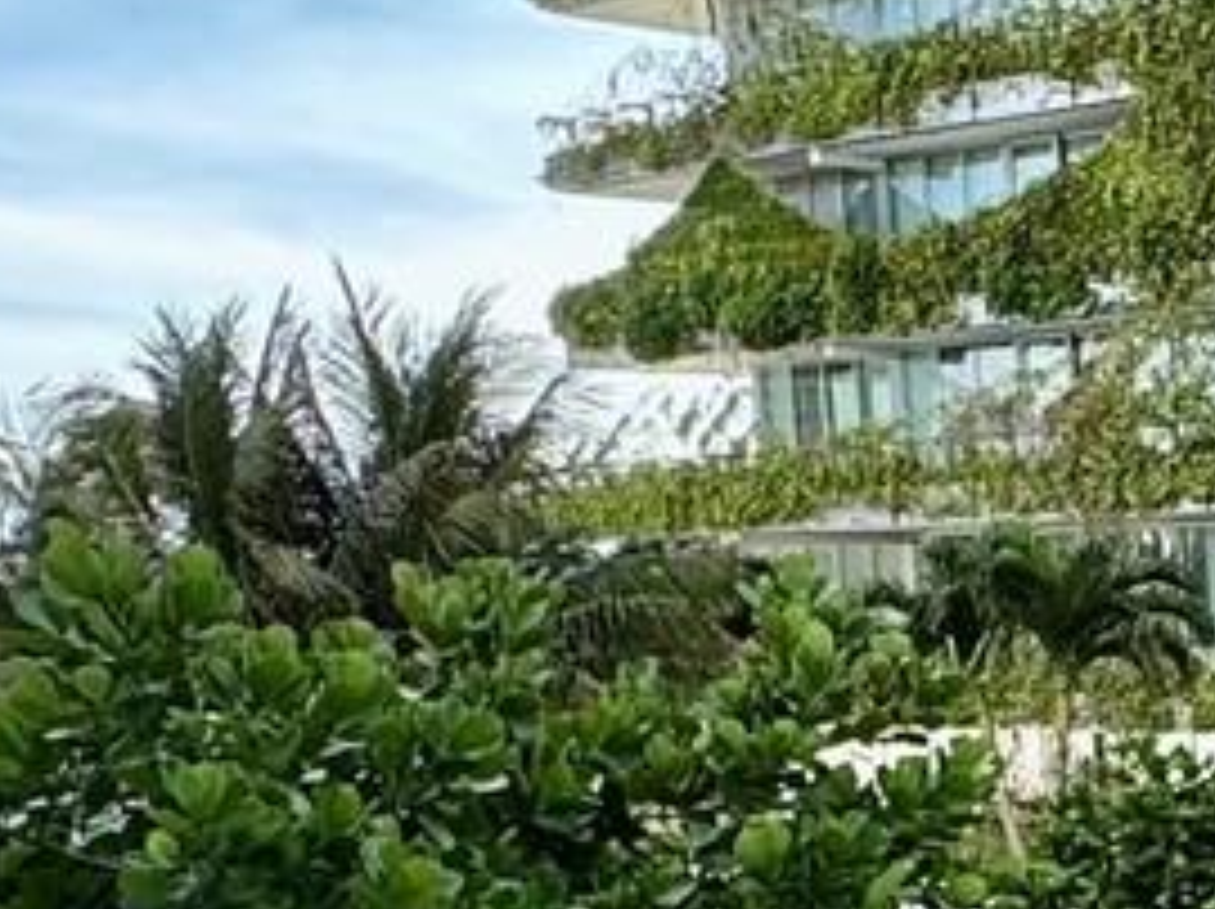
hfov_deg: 20.6
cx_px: 1750
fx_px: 2911
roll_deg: +1.4
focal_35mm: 83
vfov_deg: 17.1
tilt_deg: -9.2
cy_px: 1022
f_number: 2.2
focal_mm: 2.22
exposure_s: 1/390
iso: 40
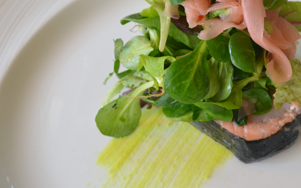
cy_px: 67
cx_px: 242
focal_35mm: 48
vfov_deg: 26.7
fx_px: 394
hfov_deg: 40.1
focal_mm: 18
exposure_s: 1/60
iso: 640
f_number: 5.6
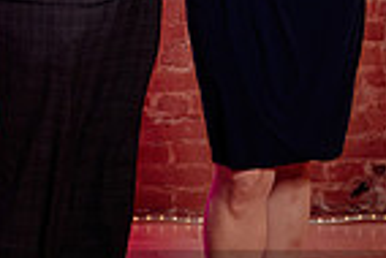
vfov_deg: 9.9
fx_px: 1470
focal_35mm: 137
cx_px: -108
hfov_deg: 14.4
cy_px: -27
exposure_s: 1/200
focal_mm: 28
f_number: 3.2
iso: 500
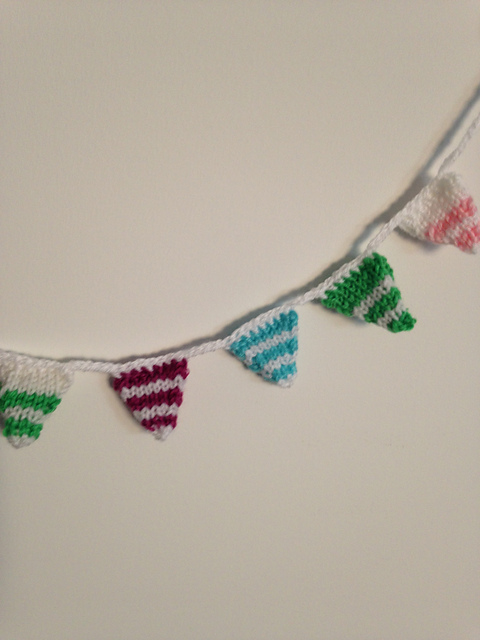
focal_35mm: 33
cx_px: 240
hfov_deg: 42.9
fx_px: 610
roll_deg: -3.3
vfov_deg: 55.4
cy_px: 320
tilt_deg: -14.9
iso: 80
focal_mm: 4.12
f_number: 2.4
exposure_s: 1/20
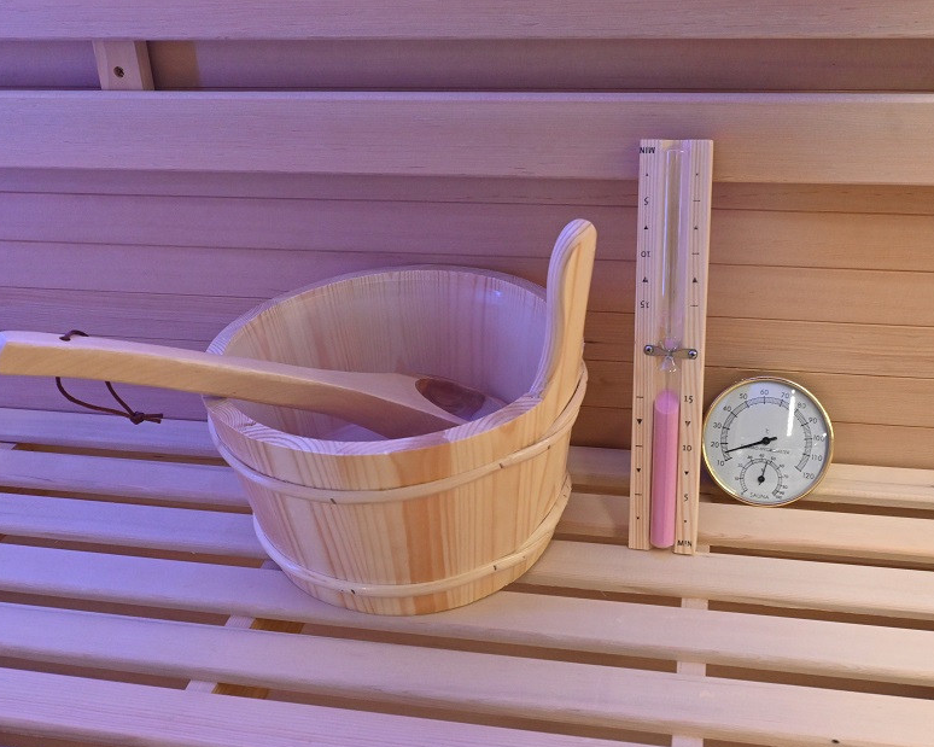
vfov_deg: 39.2
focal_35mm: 38
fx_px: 1050
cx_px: 502
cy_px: 371
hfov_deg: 47.9
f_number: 6.3
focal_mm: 22
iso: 1600
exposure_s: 1/20
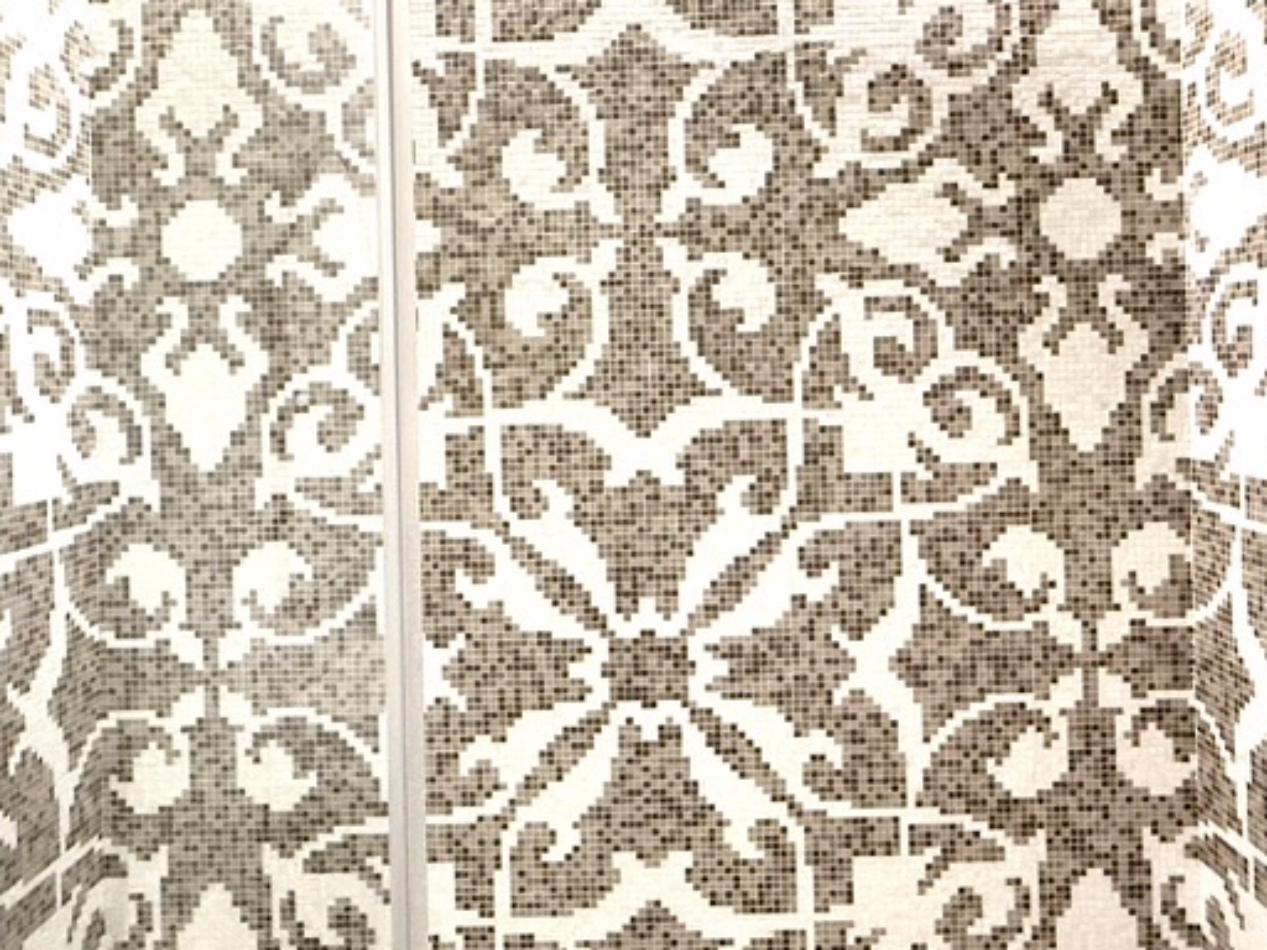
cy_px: 369
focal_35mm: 28
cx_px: 648
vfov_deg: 49.4
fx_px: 1025
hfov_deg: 63.4
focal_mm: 2.22
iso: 500
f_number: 2.2
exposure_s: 1/49
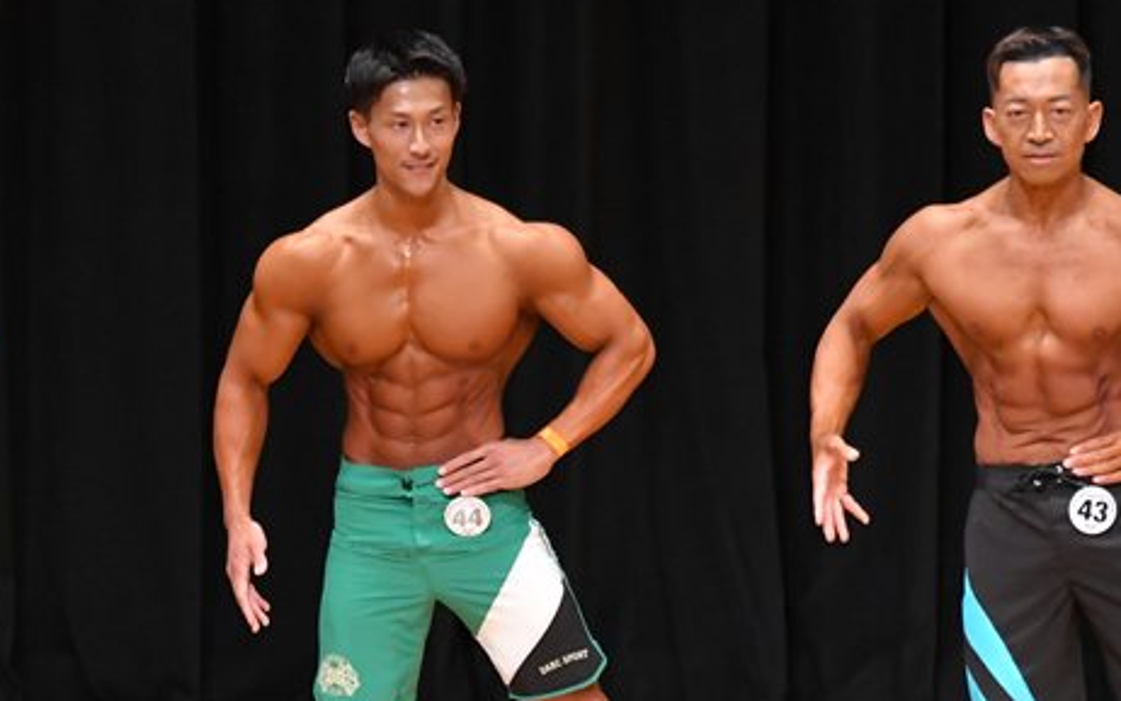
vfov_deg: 2.9
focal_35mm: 461
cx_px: 321
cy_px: 534
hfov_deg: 4.6
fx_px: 14087
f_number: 5.6
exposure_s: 1/400
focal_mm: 180
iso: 5000
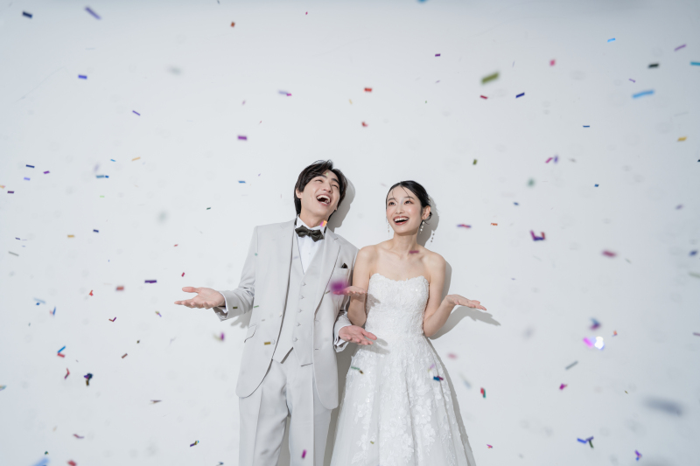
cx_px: 350
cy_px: 233
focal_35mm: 24
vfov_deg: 53.1
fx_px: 467
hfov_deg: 73.8
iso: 125
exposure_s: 1/100
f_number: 4
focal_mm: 24
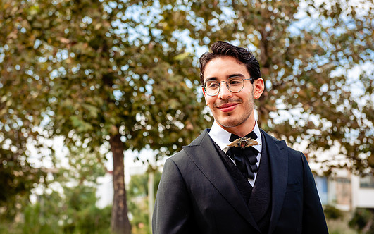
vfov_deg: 16.7
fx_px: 795
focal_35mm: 78
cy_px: 116
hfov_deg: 26.5
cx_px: 172
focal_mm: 70
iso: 200
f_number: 4.5
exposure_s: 1/500
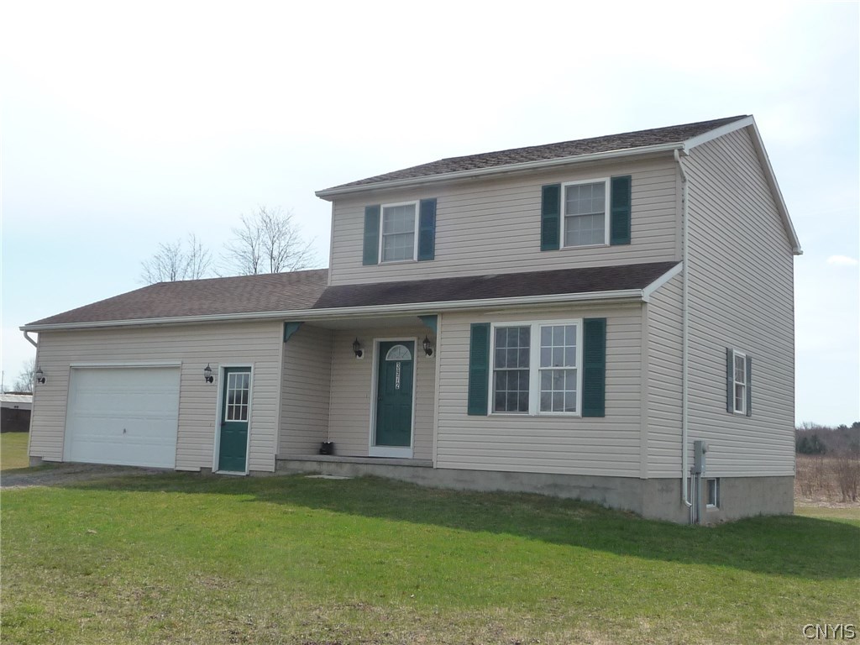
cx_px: 430
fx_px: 969
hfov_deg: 47.9
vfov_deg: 36.8
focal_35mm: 39
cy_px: 322
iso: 160
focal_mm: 4.7
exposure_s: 1/250
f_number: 8
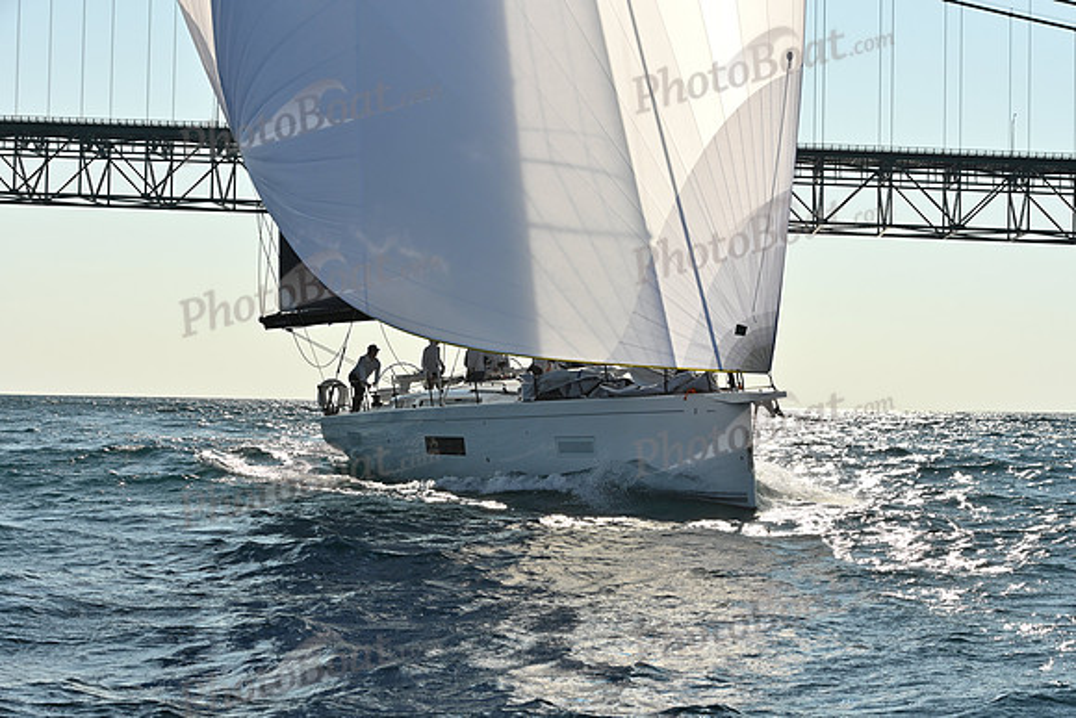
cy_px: 359
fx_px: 2093
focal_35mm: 70
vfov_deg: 19.5
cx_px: 538
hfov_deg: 28.8
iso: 320
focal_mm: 70
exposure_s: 1/2000
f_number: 8
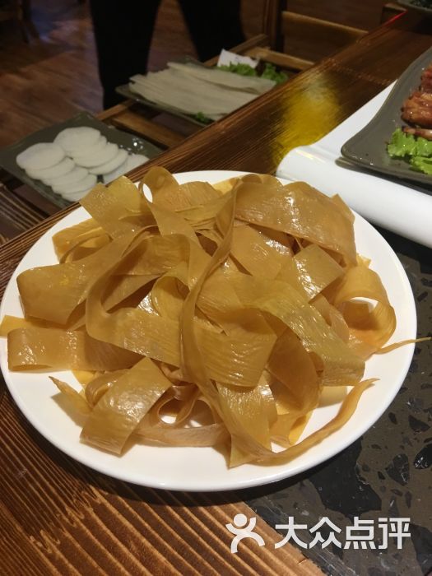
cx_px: 216
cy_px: 288
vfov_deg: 61.7
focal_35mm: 29
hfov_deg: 48.2
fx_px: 483
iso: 50
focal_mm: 4.15
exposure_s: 1/17
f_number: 2.2
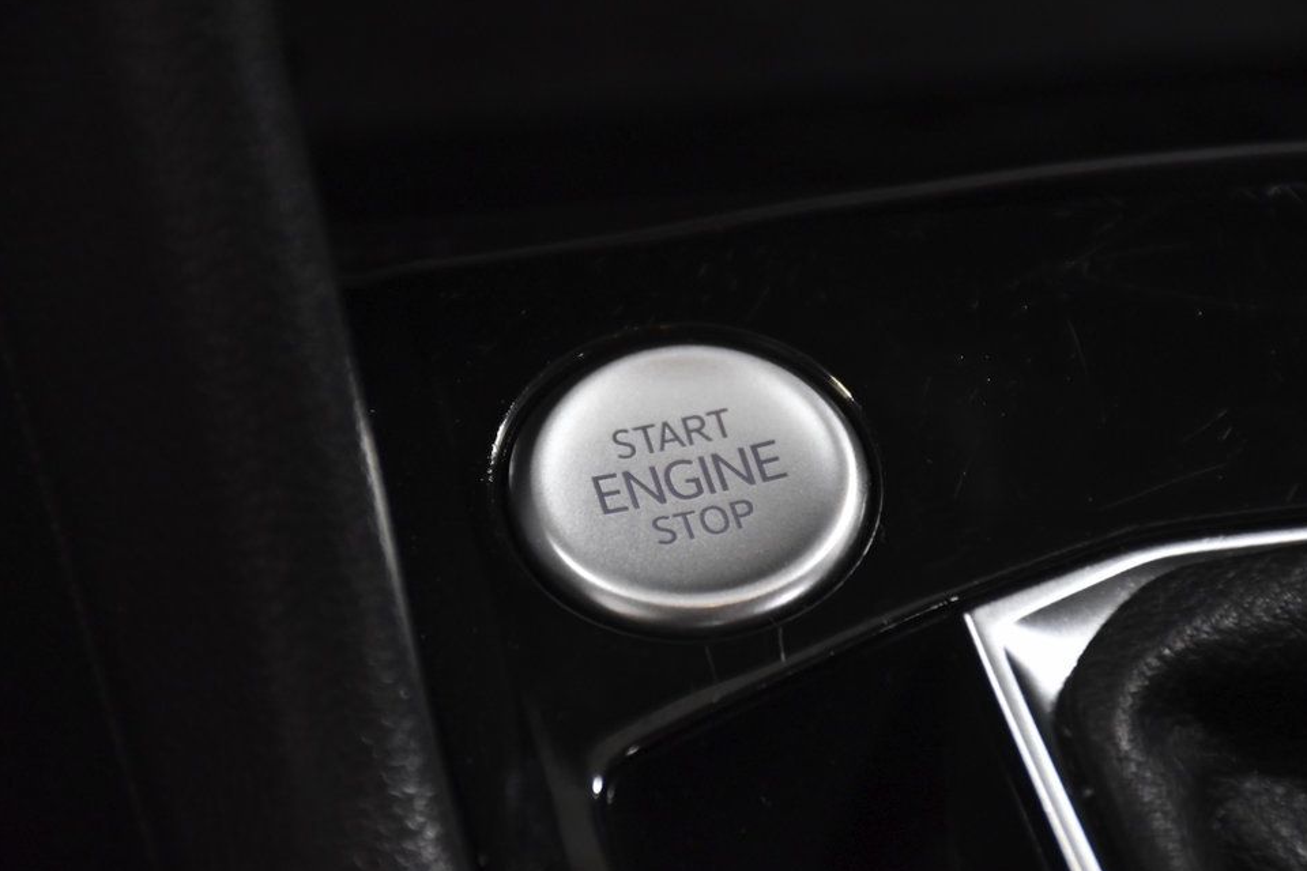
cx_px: 693
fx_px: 8132
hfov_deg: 9.2
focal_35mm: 224
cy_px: 458
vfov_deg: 6.1
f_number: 5.6
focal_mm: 140
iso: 2000
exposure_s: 1/200
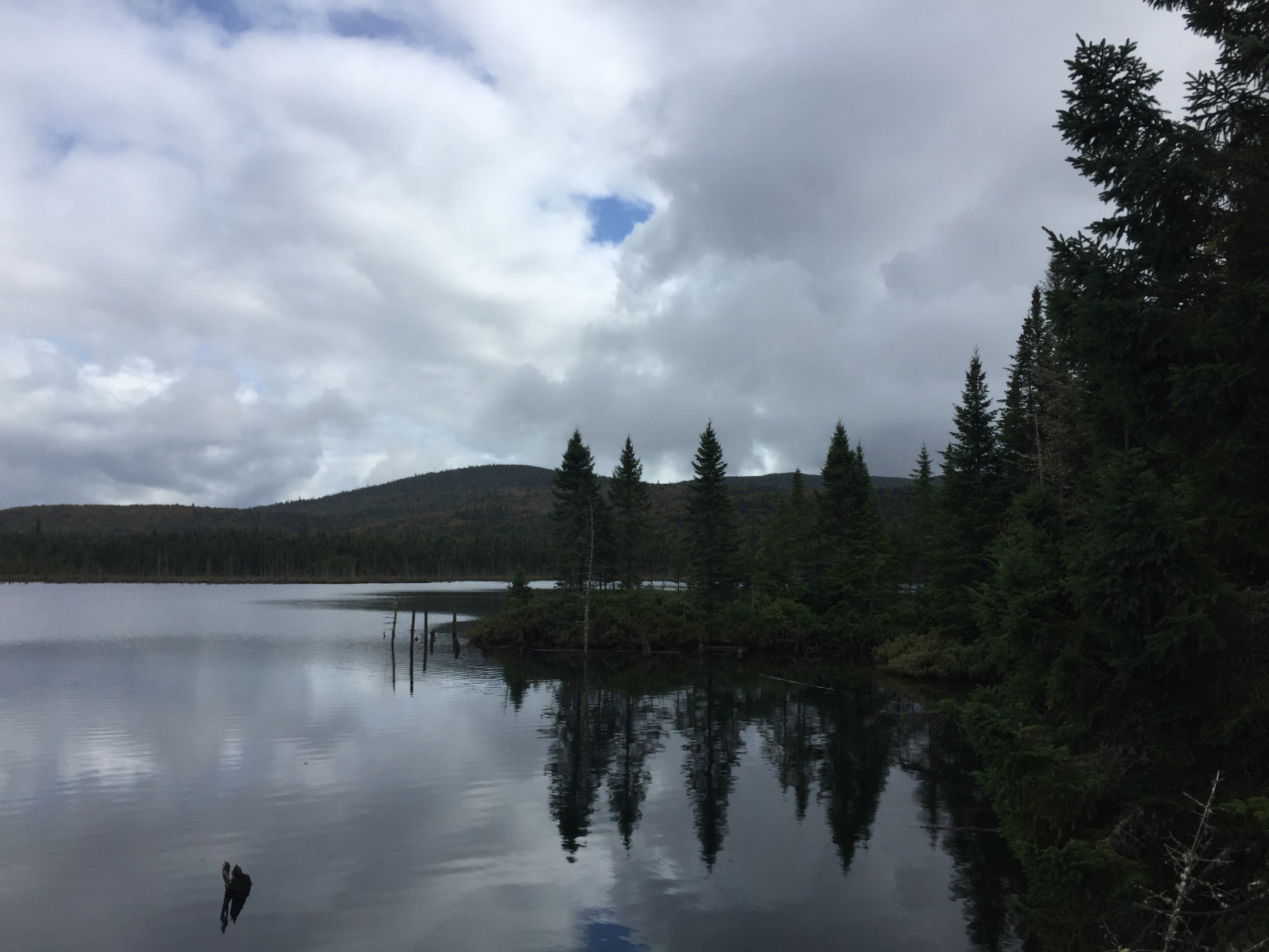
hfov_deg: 61.7
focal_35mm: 29
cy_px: 476
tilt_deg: +5.3
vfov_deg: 48.2
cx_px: 634
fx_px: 1063
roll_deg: -0.5
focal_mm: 4.15
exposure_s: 1/2825
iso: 32
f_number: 2.2
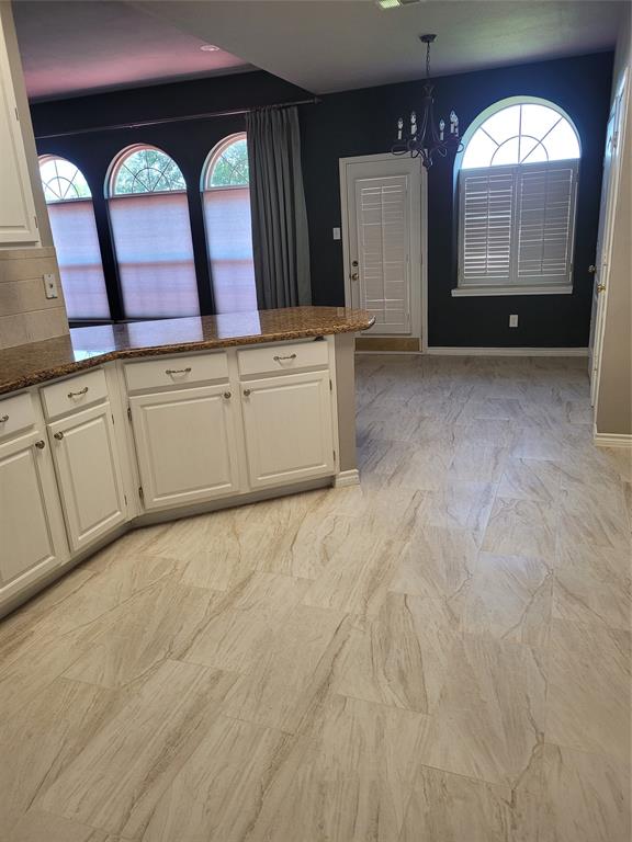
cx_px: 316
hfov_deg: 53.1
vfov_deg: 67.3
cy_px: 421
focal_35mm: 26
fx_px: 633
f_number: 1.8
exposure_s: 1/120
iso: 100
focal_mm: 5.4
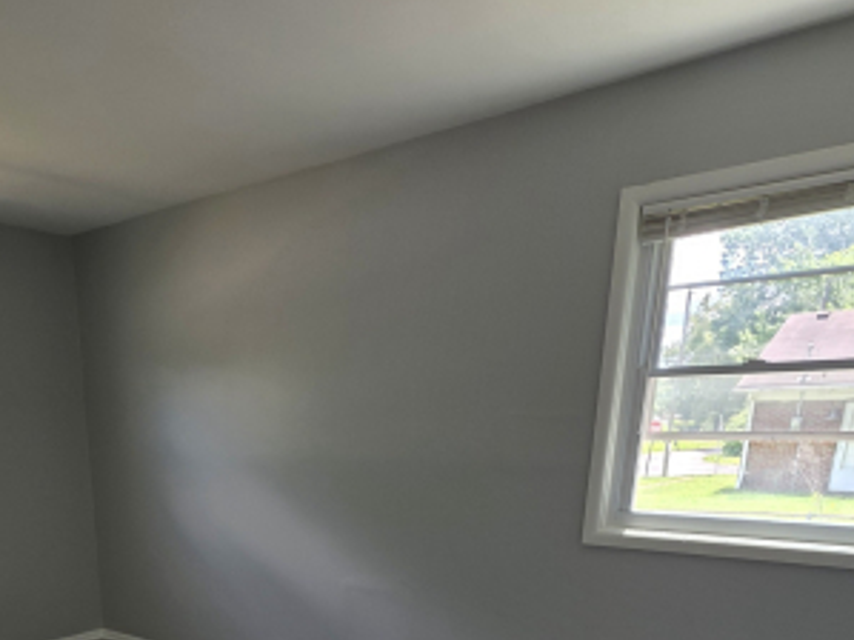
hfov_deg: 60.2
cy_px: 671
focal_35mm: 29
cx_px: 281
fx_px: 715
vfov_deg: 40.7
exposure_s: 1/120
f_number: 1.9
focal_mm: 2.2
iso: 50
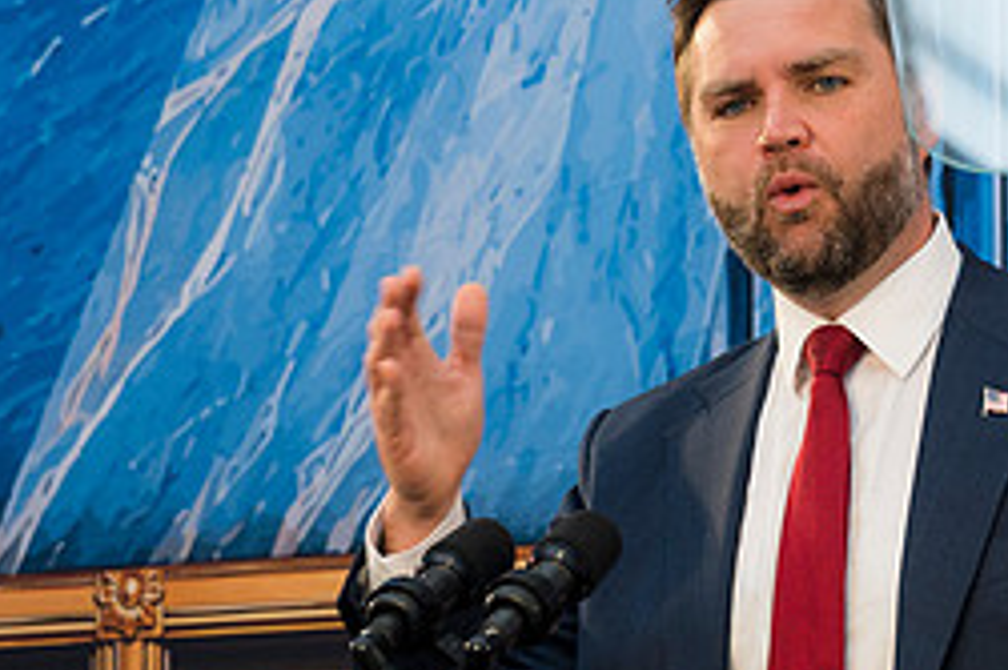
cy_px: 317
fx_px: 14522
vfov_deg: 2.6
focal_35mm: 519
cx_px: 695
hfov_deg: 4.0
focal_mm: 150
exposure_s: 1/160
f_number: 4
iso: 280
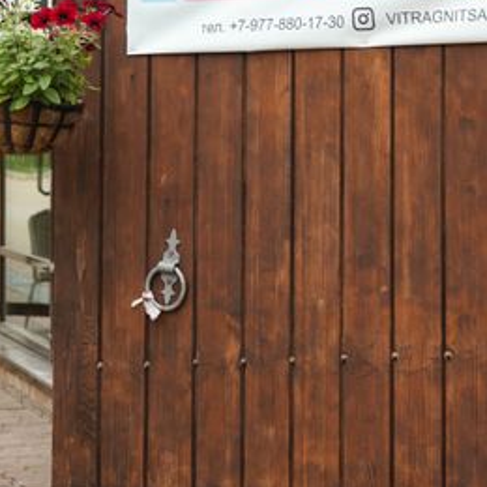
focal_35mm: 151
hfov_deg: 11.5
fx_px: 2403
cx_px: 486
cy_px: 92
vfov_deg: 11.5
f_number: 5.6
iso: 100
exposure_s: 1/80
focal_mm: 66
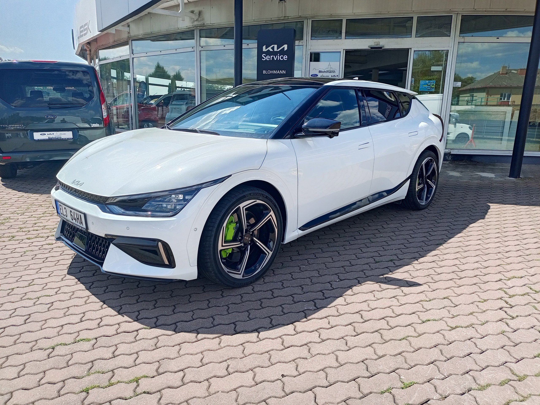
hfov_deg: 69.4
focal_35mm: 25
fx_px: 390
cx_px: 270
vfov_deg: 54.9
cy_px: 202
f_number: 1.79
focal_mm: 4.69
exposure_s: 1/624
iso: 103
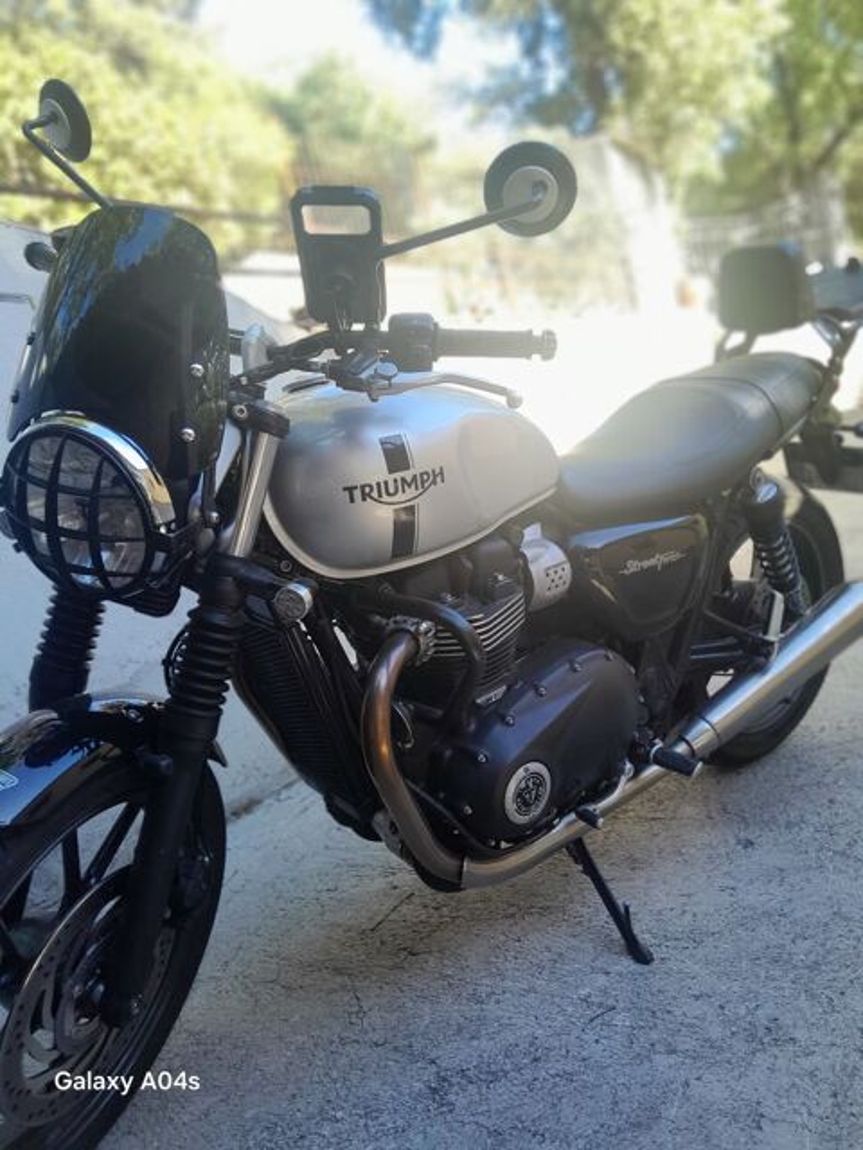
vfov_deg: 67.3
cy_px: 575
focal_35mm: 26
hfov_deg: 53.1
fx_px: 864
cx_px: 432
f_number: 1.8
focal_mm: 3.98
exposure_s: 1/100
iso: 40
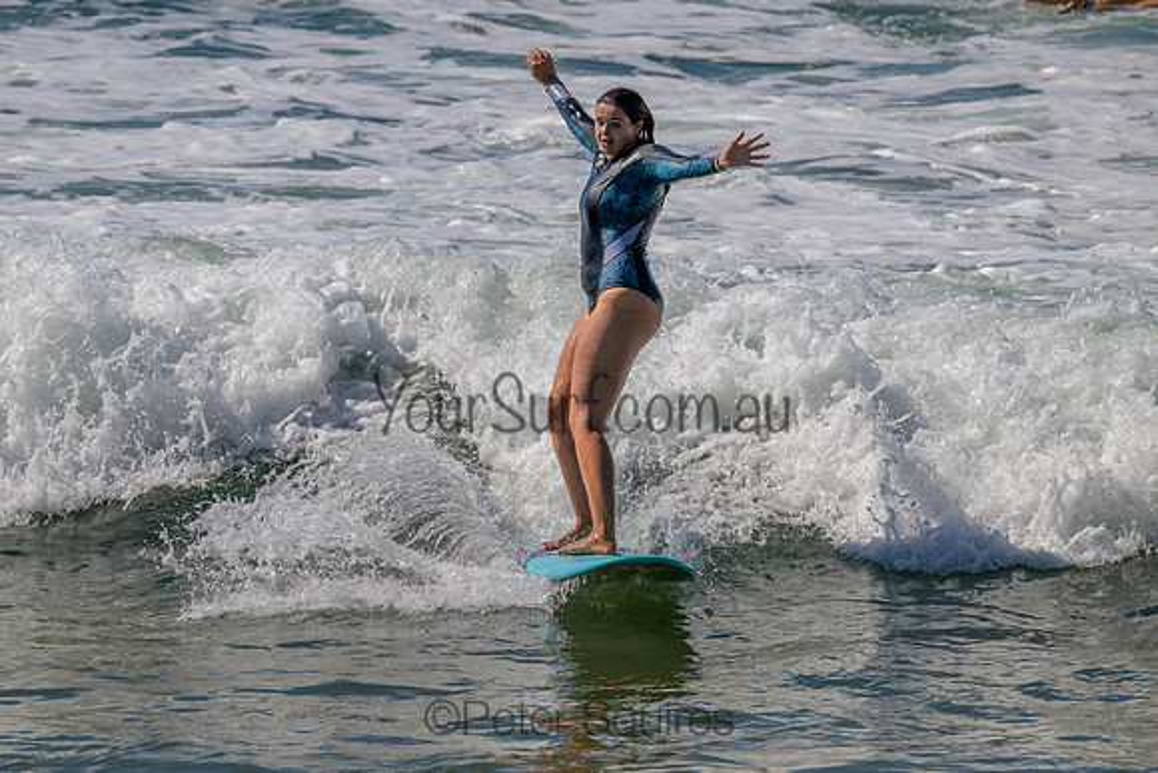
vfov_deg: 2.6
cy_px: 338
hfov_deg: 3.9
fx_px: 17006
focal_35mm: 529
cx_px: 553
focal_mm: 470
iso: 200
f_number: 10
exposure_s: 1/2000
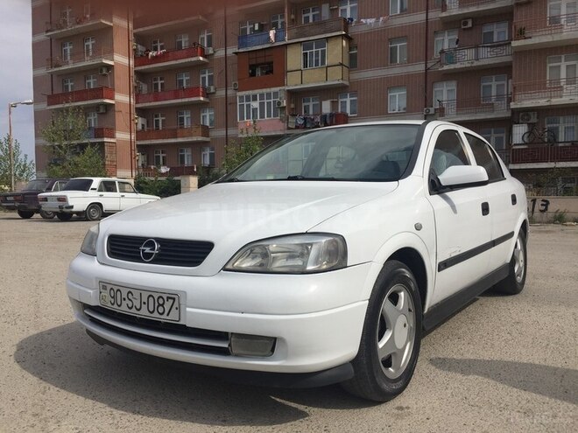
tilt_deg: -1.7
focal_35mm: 29
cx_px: 289
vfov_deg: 48.2
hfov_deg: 61.7
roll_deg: -0.2
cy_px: 216
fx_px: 484
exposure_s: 1/4405
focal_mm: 4.15
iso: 32
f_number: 2.2
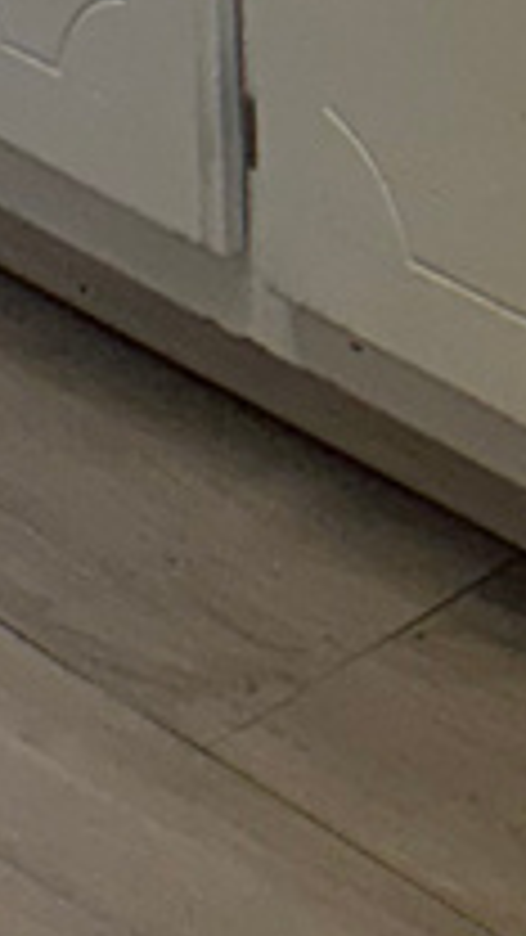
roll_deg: +0.3
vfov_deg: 8.6
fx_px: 5182
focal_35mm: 209
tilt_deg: -7.2
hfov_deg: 5.6
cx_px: 1209
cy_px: -1832
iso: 80
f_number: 1.6
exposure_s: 1/214
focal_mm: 5.96
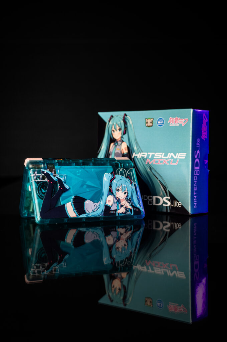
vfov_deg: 29.3
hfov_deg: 19.7
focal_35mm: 69
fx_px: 654
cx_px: 114
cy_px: 171
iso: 200
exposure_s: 1/30
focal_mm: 46
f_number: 4
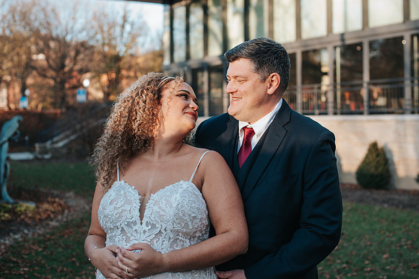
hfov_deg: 38.2
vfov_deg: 26.0
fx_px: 605
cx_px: 218
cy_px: 134
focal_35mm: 52
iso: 560
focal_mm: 50
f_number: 3.2
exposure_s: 1/500
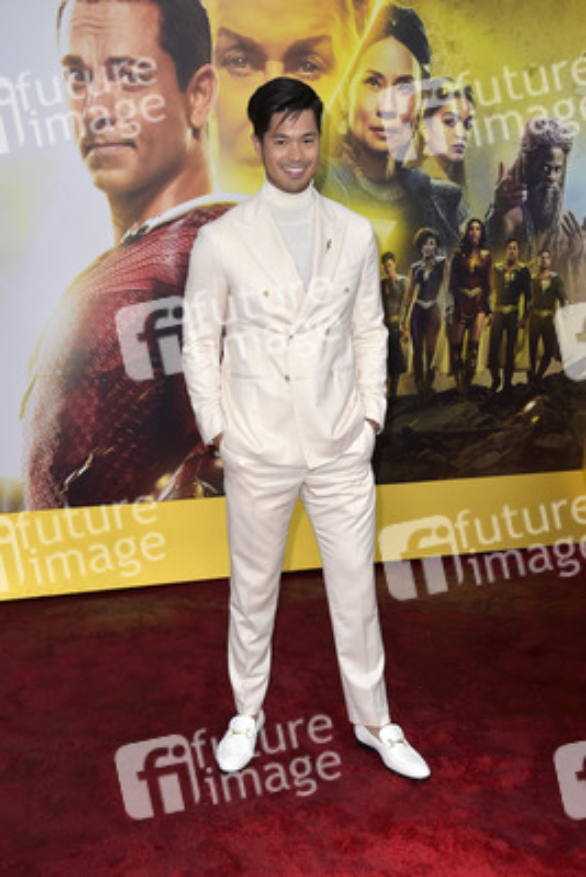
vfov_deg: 46.4
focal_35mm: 42
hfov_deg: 31.9
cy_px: 438
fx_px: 1025
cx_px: 293
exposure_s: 1/250
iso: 320
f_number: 6.3
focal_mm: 42
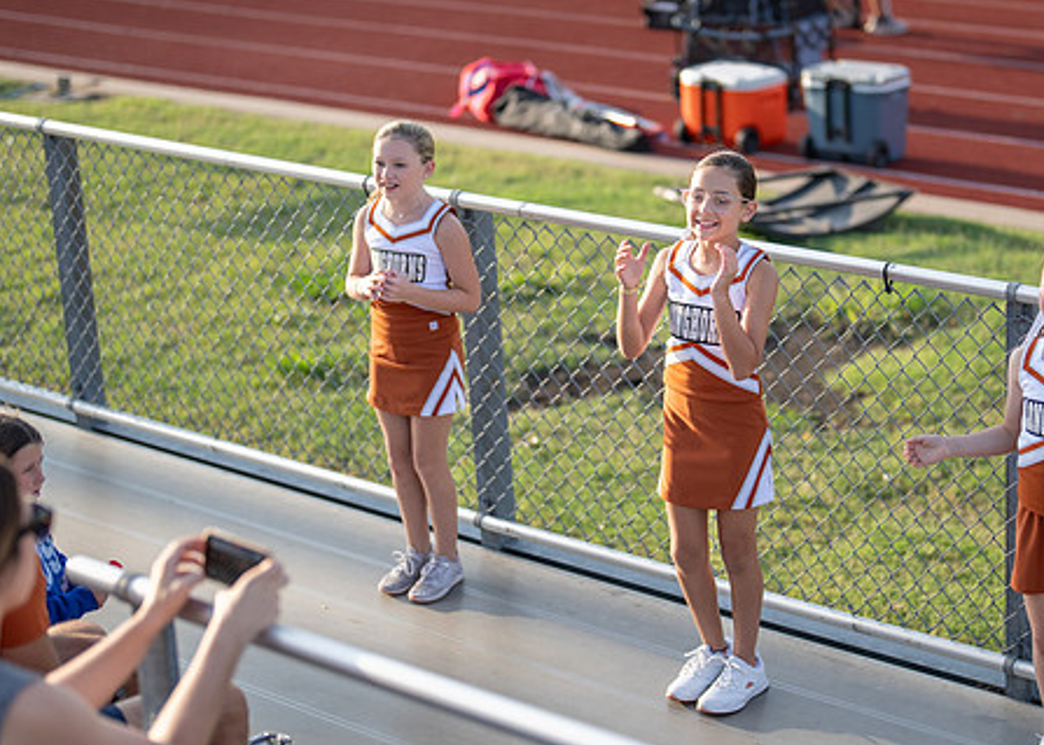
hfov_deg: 23.3
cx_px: 666
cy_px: 352
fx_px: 2520
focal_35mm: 85
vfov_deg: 16.8
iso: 100
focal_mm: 50
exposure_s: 1/3200
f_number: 1.2
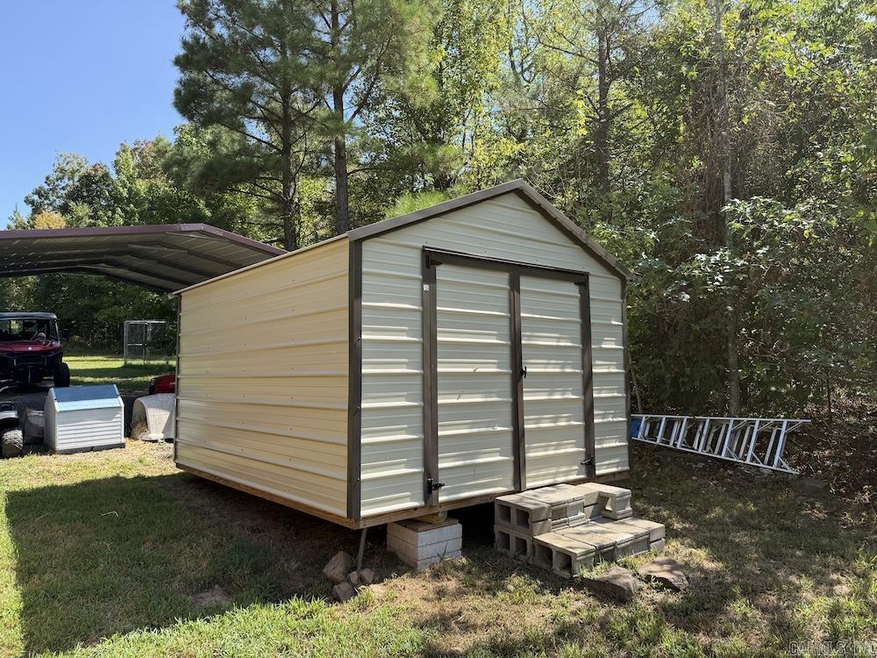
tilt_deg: +4.7
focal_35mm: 24
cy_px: 329
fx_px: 608
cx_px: 438
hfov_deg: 71.6
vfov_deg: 56.8
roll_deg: +0.4
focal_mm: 6.76
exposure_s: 1/1437
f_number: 1.78
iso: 80
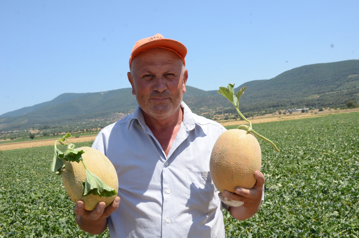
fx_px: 403
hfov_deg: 48.0
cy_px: 119
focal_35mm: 40
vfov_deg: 32.9
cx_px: 180
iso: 1000
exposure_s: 1/800
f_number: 14
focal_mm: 27
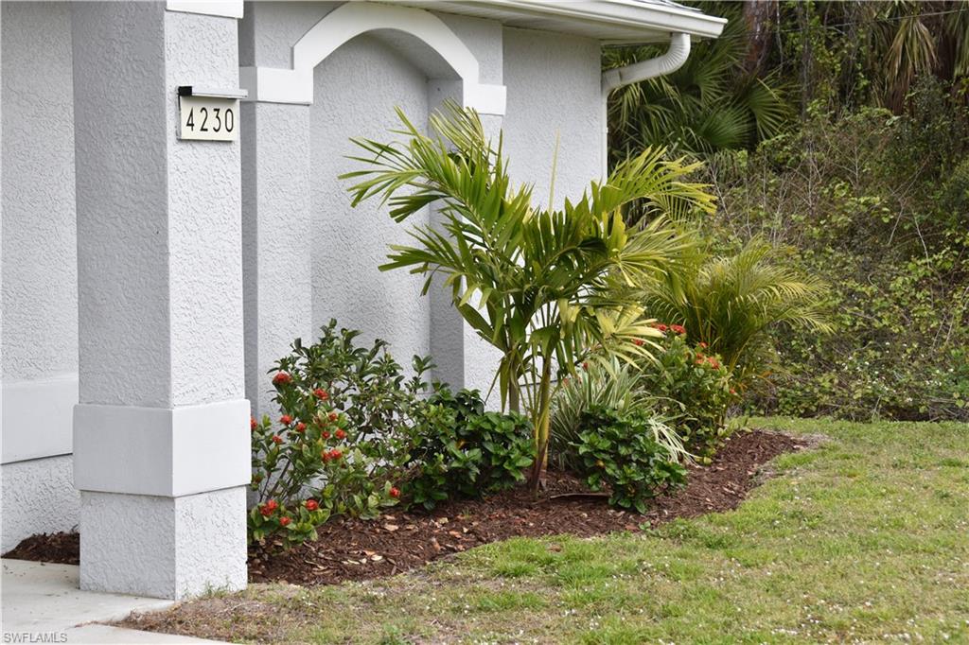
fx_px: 2220
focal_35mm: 82
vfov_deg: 16.5
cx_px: 484
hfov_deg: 24.6
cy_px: 322
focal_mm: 55
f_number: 7.1
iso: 200
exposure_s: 1/250
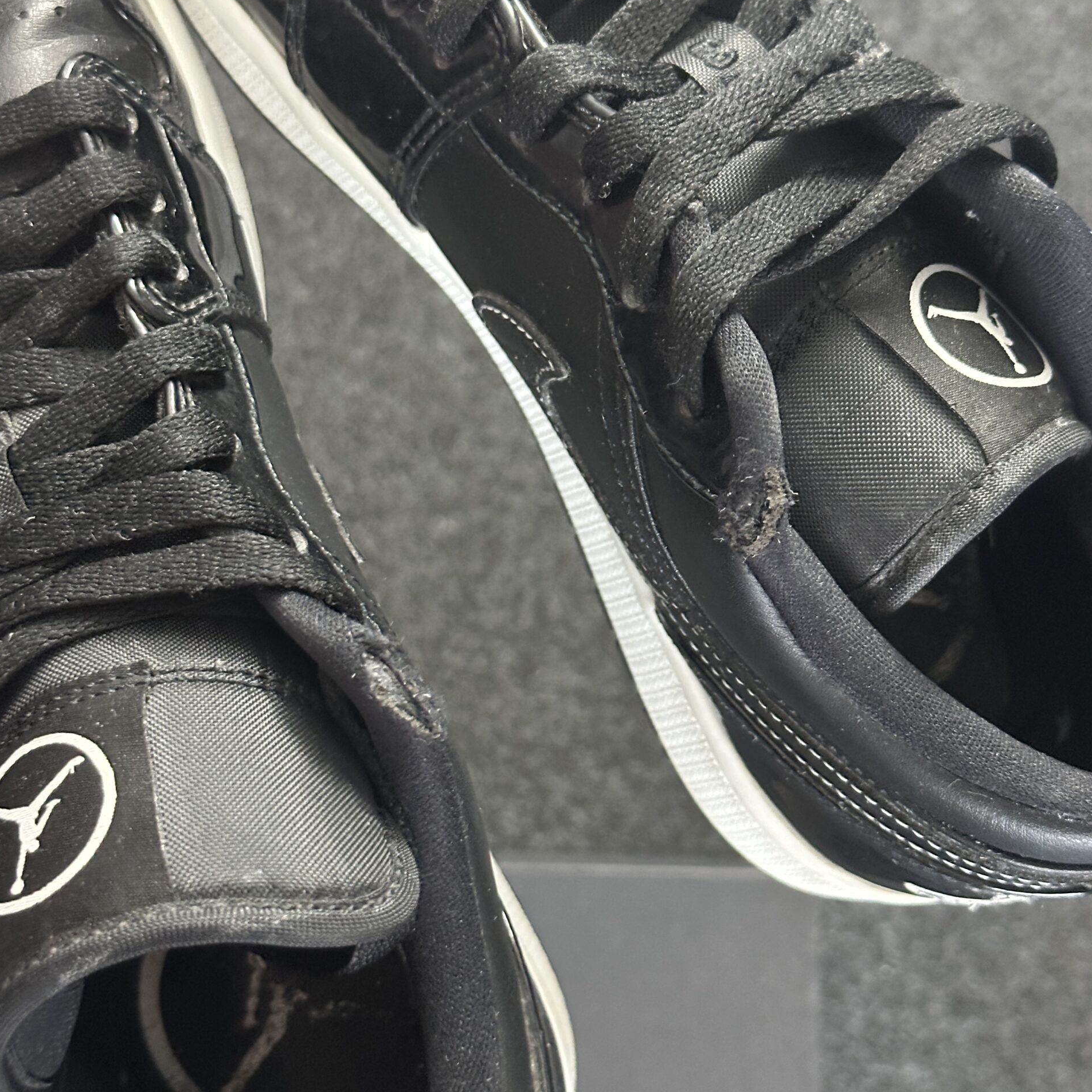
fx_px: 2034
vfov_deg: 30.0
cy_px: 620
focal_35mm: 57
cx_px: 547
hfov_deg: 30.0
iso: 640
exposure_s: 1/25
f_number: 1.78
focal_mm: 6.86
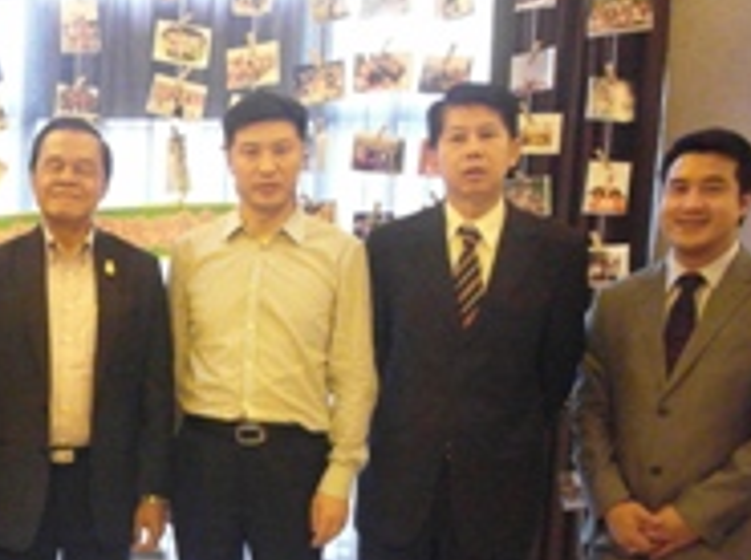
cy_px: 422
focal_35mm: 52
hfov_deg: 34.4
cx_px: 49
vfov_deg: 27.5
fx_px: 1126
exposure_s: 1/30
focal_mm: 5.2
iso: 1600
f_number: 3.9
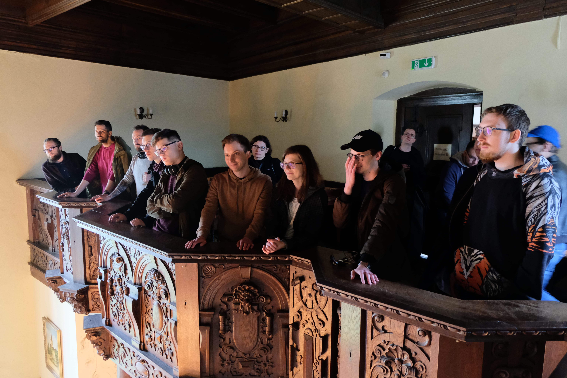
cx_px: 284
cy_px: 189
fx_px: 425
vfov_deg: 47.9
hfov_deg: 67.4
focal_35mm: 27
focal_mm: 18
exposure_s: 1/20
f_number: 2.8
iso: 3200
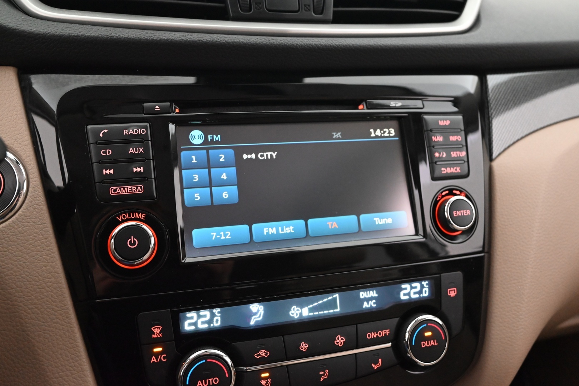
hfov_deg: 60.3
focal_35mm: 31
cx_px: 290
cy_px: 193
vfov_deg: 42.3
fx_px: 499
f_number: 4.8
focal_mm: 31
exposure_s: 1/60
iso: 6400
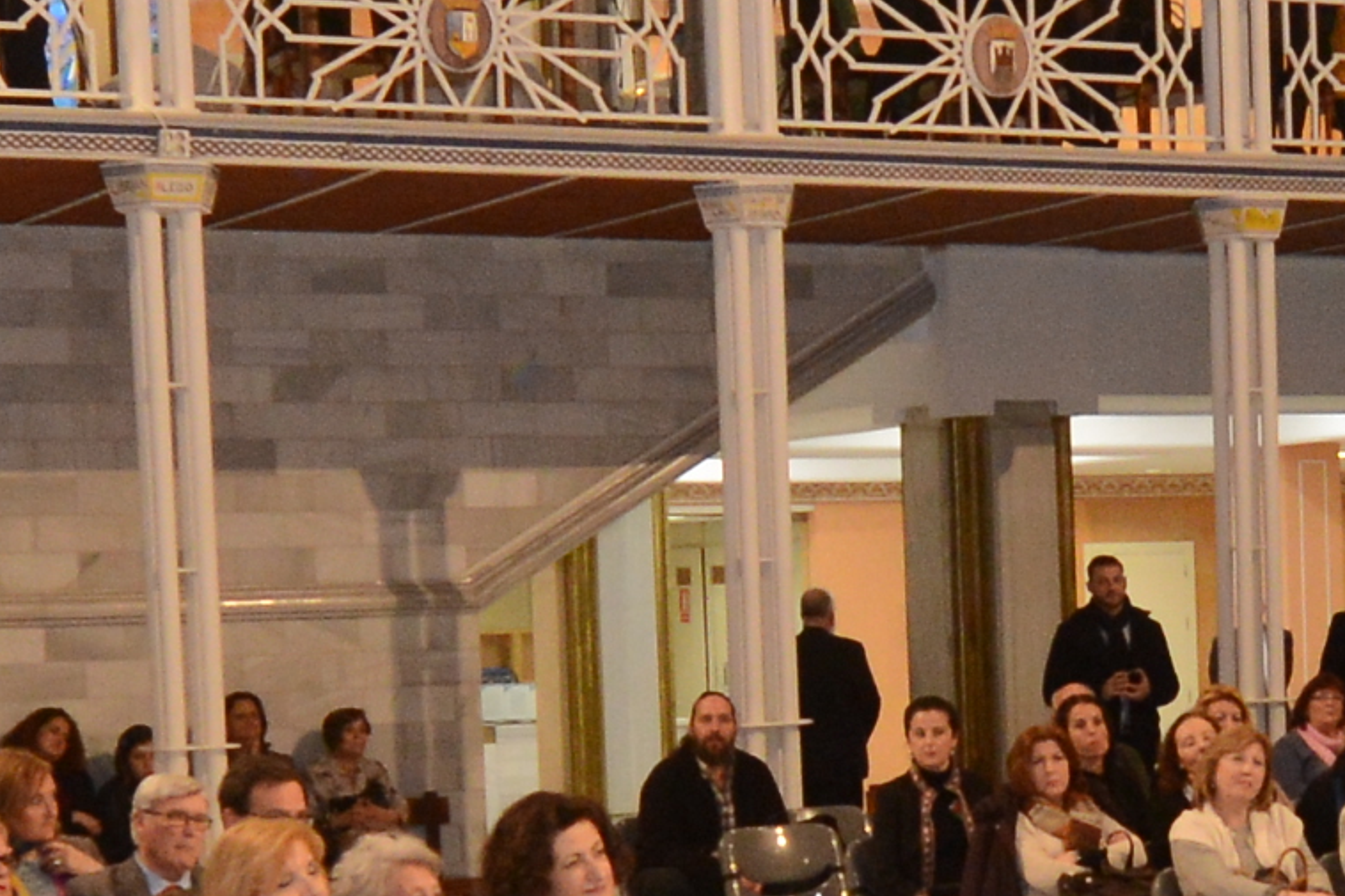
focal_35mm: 102
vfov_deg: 13.2
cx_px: 1084
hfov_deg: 19.8
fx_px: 3810
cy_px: 923
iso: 1600
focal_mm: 14
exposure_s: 1/80
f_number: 5
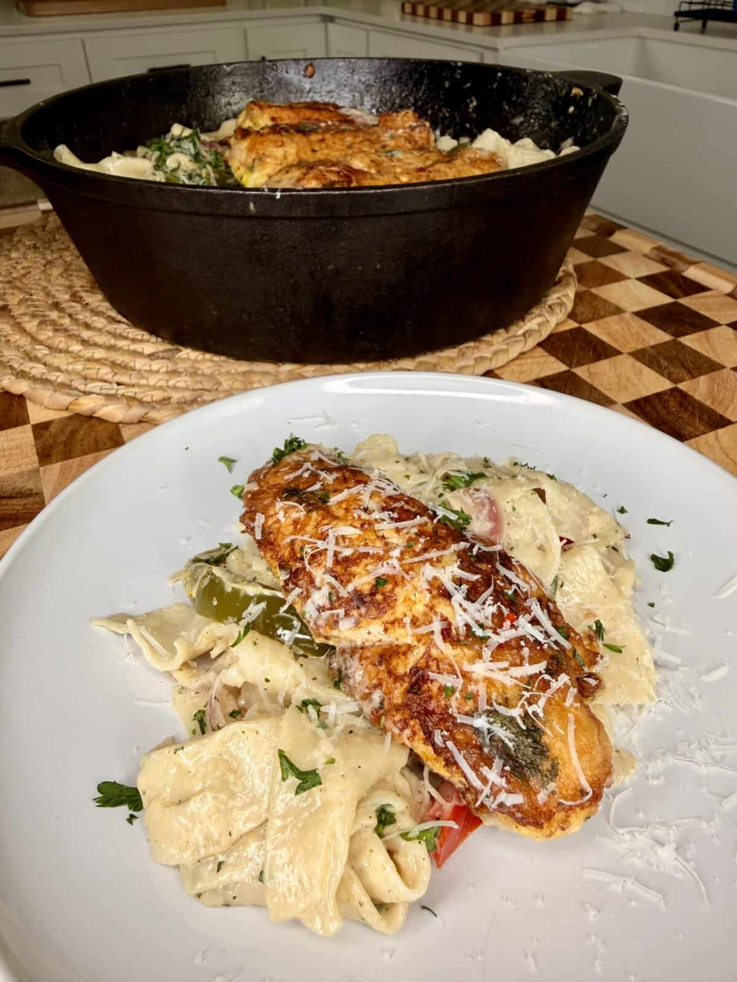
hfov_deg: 56.8
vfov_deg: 71.6
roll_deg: +0.7
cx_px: 368
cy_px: 491
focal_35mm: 24
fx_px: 681
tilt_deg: -36.0
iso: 16
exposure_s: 1/120
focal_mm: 2.22
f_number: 2.2
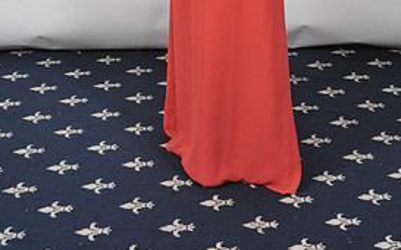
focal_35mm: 91
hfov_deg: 22.8
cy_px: -115
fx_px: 993
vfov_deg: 13.6
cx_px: 219
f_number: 7.1
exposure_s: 1/160
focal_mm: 42
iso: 1000
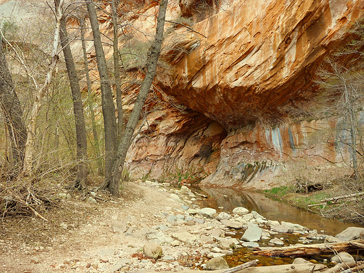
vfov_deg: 49.7
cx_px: 182
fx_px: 294
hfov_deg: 63.4
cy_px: 136
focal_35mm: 28
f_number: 3.3
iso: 100
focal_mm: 4.7
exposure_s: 1/50
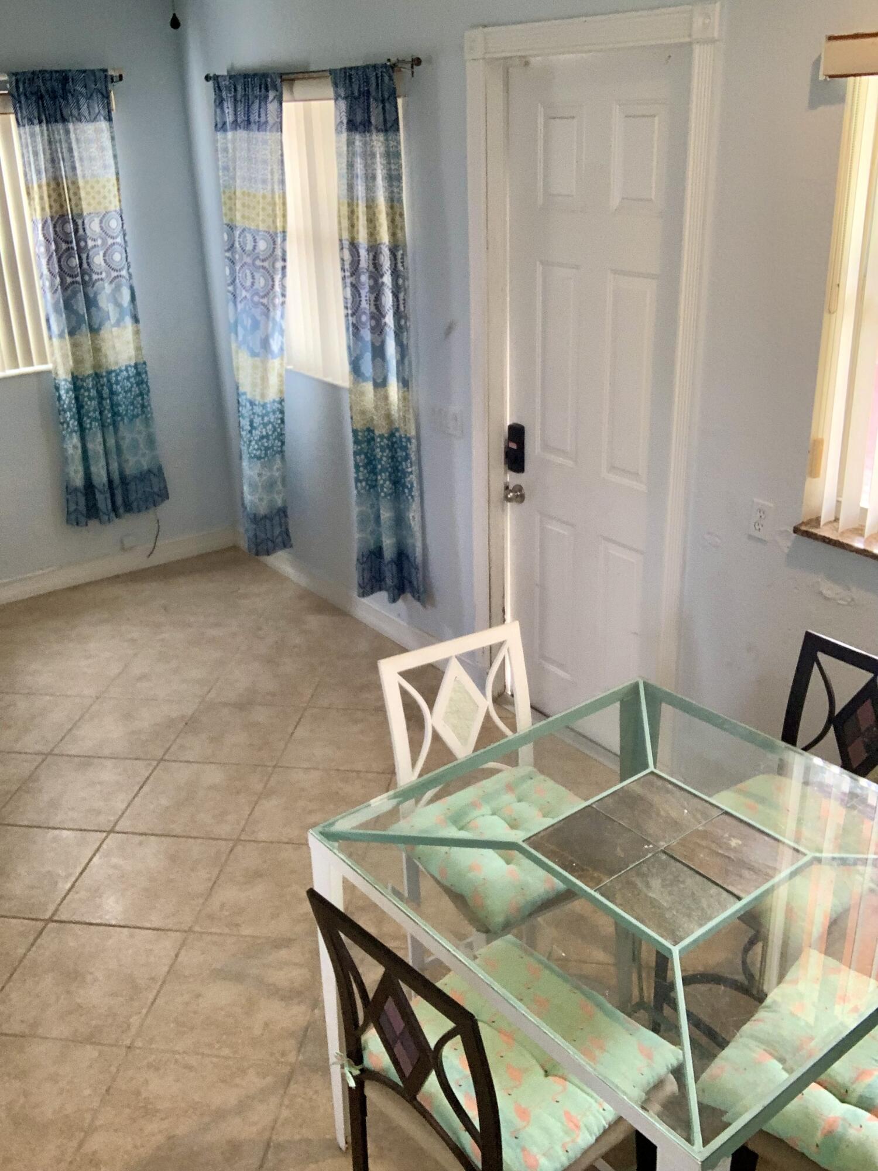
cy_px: 586
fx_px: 1082
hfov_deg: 44.2
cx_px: 439
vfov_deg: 56.8
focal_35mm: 32
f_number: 2.2
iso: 200
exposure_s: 1/60
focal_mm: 2.87
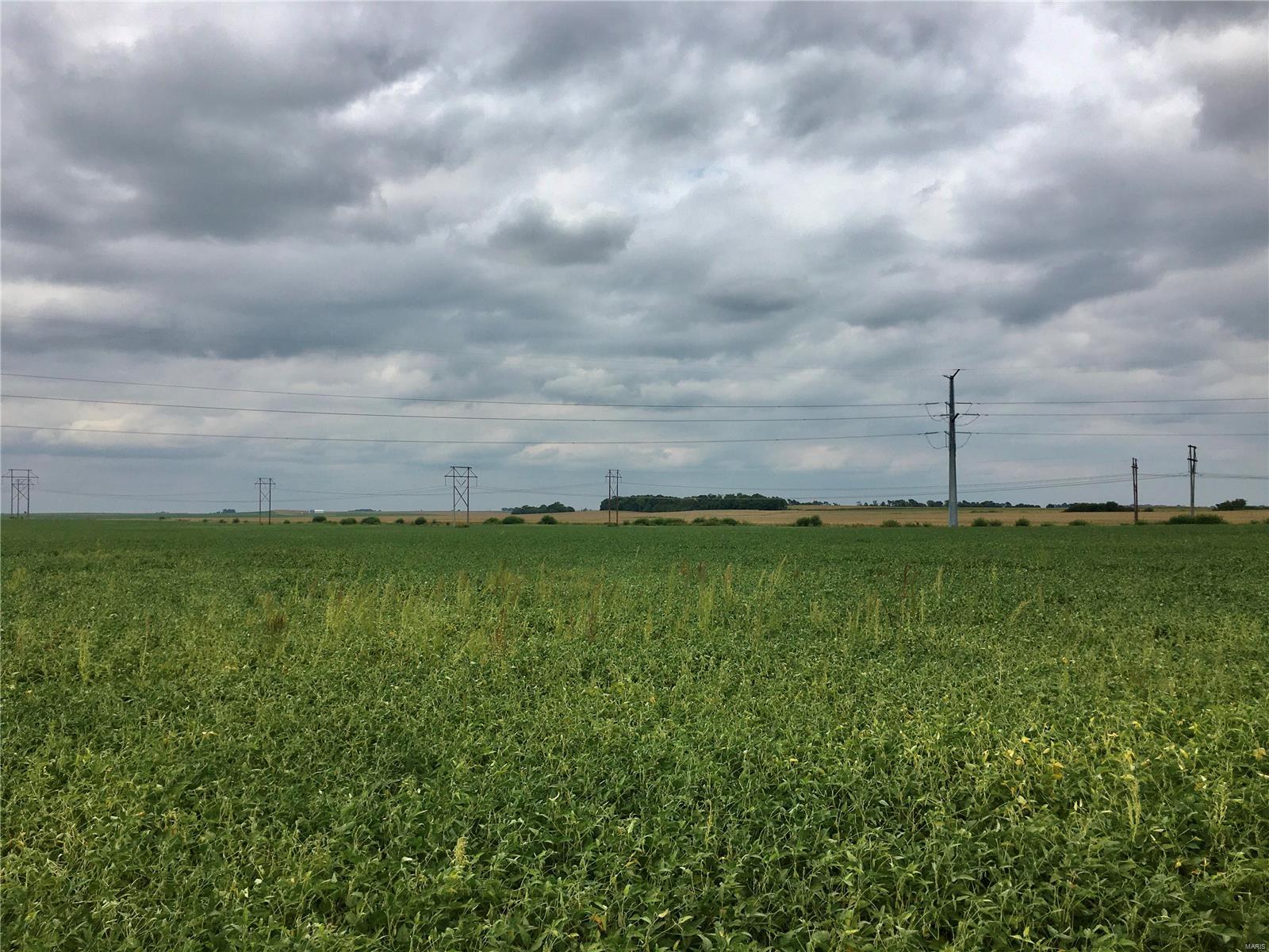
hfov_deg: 61.7
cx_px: 634
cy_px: 476
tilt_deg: +3.2
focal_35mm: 29
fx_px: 1063
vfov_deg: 48.2
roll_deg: +0.2
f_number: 2.2
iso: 25
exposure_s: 1/2198
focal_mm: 4.15
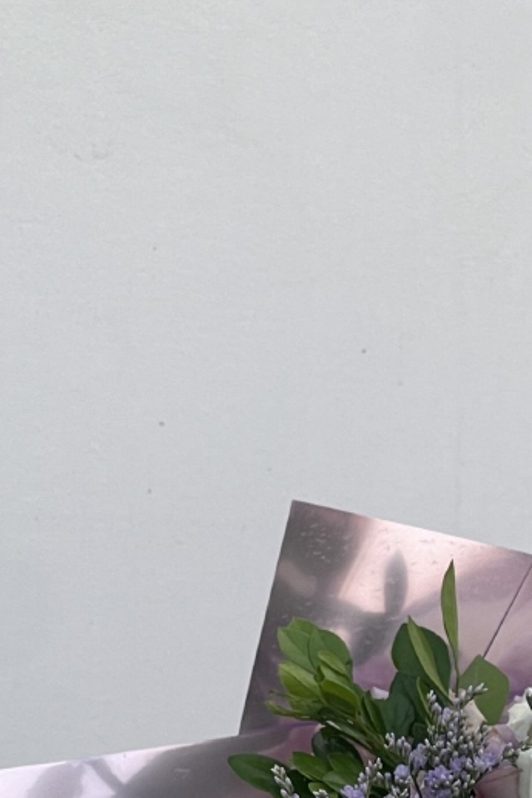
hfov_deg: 7.1
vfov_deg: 10.5
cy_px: 938
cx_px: 690
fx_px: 4275
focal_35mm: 193
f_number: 2.2
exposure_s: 1/106
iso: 20
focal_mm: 7.5
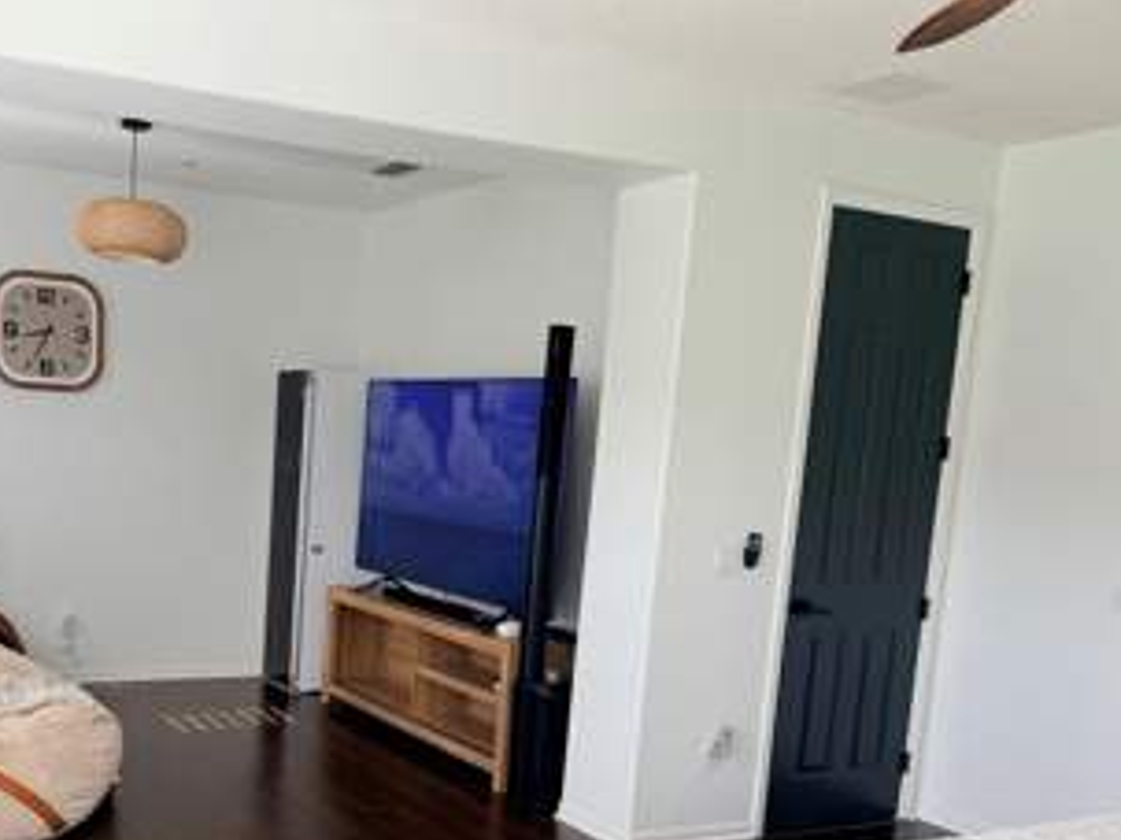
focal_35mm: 38
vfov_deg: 37.0
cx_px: 329
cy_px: 599
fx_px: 1230
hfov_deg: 47.8
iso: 100
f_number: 1.78
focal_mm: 6.76
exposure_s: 1/612
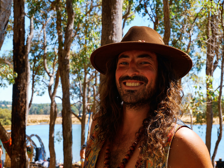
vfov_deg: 26.1
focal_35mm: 56
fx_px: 362
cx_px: 112
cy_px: 84
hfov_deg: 34.3
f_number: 6.3
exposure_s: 1/200
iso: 200
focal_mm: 28
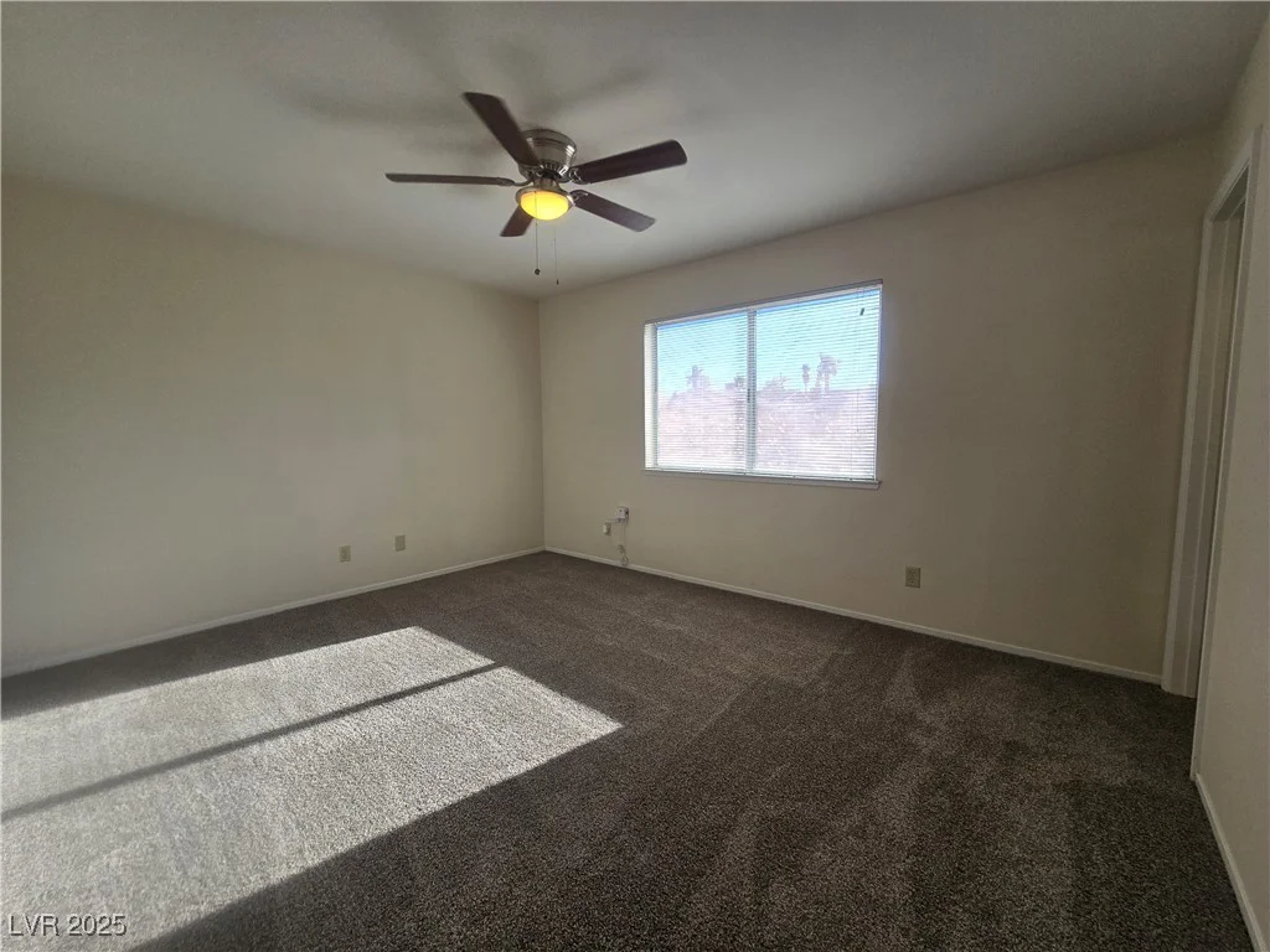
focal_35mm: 13
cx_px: 635
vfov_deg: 89.9
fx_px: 477
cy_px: 476
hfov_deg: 106.2
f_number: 2.2
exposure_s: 1/359
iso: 80
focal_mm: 2.2
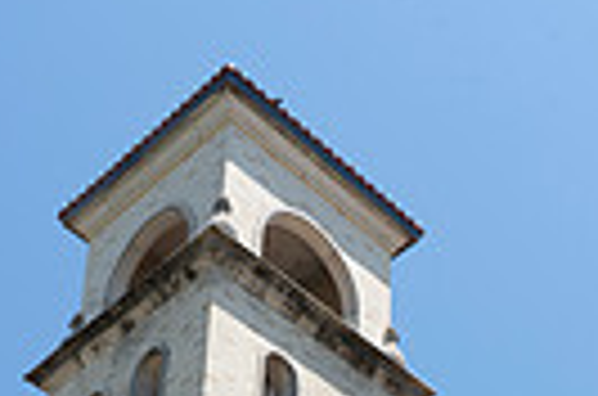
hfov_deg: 21.3
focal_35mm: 95
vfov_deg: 11.9
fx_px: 1574
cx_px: 477
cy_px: 909
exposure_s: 1/160
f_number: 14
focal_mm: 28
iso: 250
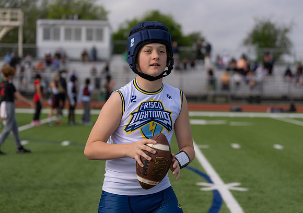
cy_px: 98
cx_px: 151
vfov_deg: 17.6
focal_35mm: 80
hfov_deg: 24.9
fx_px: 687
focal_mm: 70
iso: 100
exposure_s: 1/2000
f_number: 2.8
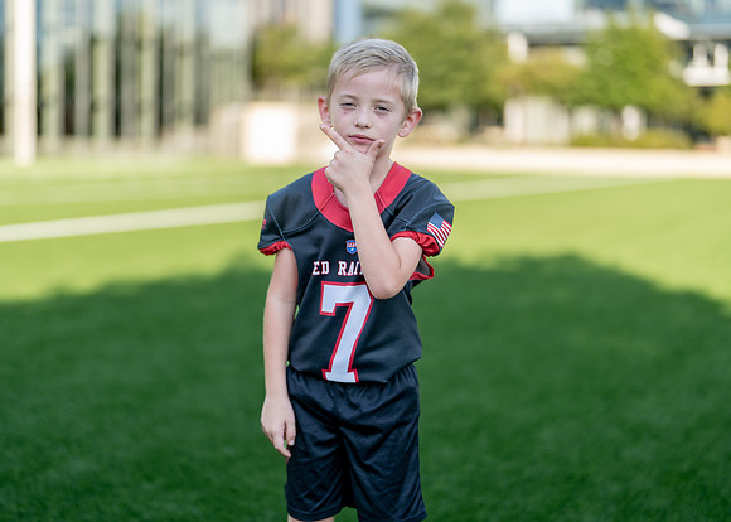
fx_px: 1176
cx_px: 336
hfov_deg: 34.5
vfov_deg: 25.0
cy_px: 240
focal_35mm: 57
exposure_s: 1/2000
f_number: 1.2
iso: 100
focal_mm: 50
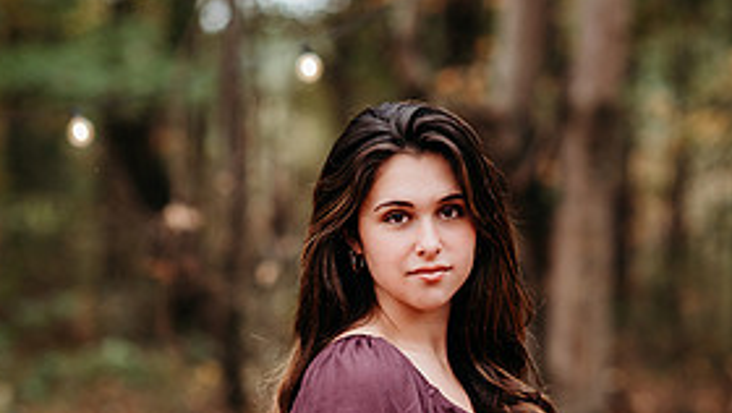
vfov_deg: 8.4
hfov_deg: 15.0
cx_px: 353
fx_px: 2778
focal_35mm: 143
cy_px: 476
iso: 250
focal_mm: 85
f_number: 2.2
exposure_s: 1/500
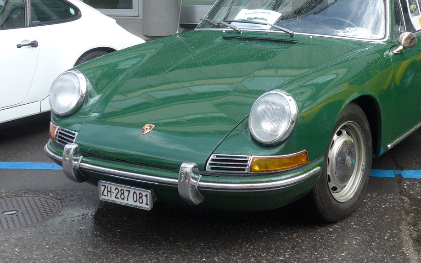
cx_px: 258
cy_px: 61
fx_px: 780
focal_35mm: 68
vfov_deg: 19.0
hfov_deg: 30.1
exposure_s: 1/400
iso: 80
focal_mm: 10.1
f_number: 3.2
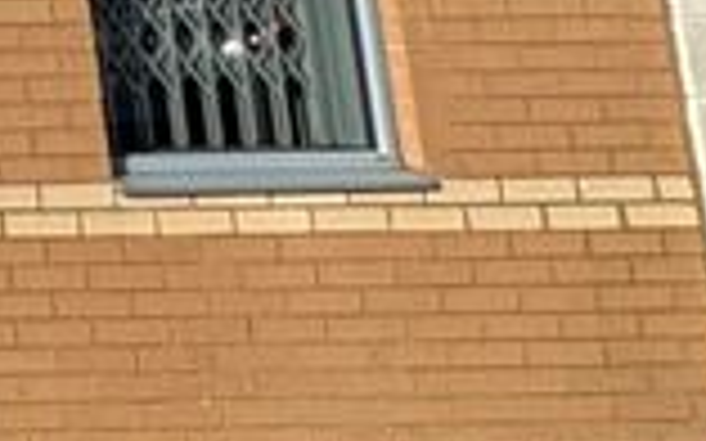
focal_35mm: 105
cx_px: -1408
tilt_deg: +10.2
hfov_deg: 11.4
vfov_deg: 11.4
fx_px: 2020
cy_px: -398
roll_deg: +1.1
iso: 40
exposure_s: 1/1672
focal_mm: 2.22
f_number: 2.2
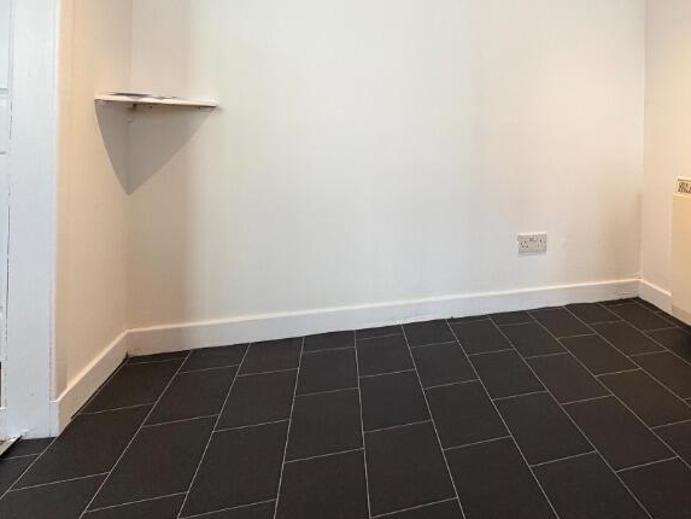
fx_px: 499
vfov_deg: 52.7
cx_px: 519
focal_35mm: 25
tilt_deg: +0.1
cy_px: 135
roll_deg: -0.3
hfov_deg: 65.2
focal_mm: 2.22
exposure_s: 1/100
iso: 250
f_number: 2.2
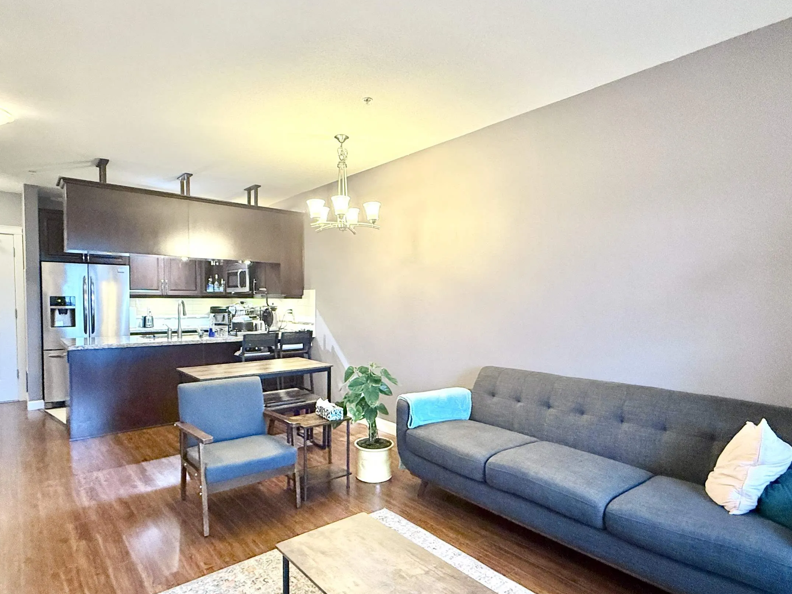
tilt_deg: -1.7
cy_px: 319
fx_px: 458
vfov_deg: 65.9
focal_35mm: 20
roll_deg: -1.0
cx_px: 395
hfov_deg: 81.7
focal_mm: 2.22
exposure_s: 1/60
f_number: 2.2
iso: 500
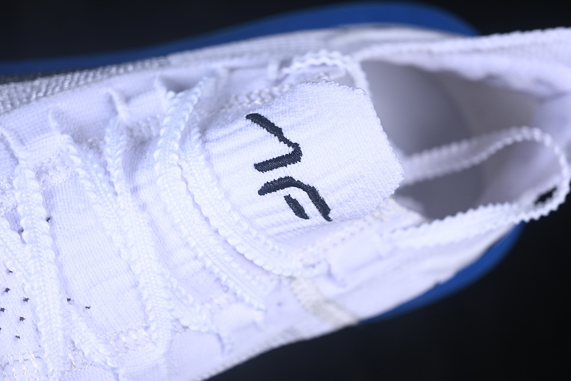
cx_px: 286
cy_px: 190
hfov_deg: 27.0
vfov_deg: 18.2
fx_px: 1189
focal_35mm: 75
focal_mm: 50
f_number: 7.1
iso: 160
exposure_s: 1/80
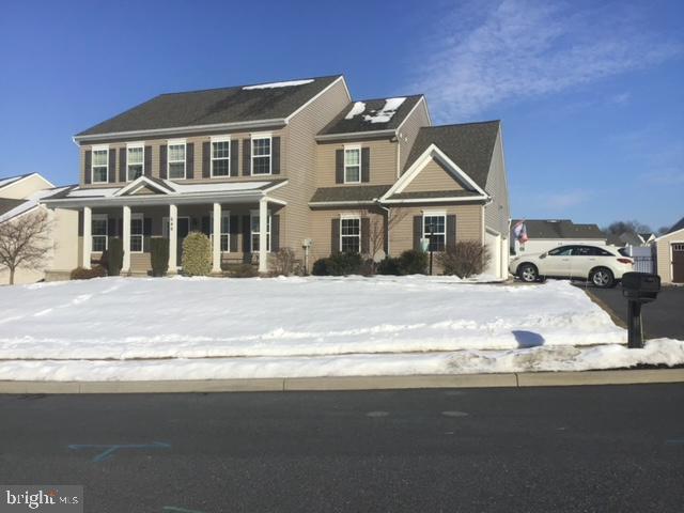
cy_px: 256
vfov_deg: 45.4
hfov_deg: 58.4
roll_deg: -0.7
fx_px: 613
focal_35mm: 31
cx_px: 342
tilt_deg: +1.0
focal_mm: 3.3
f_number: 2.4
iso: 25
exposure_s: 1/3546
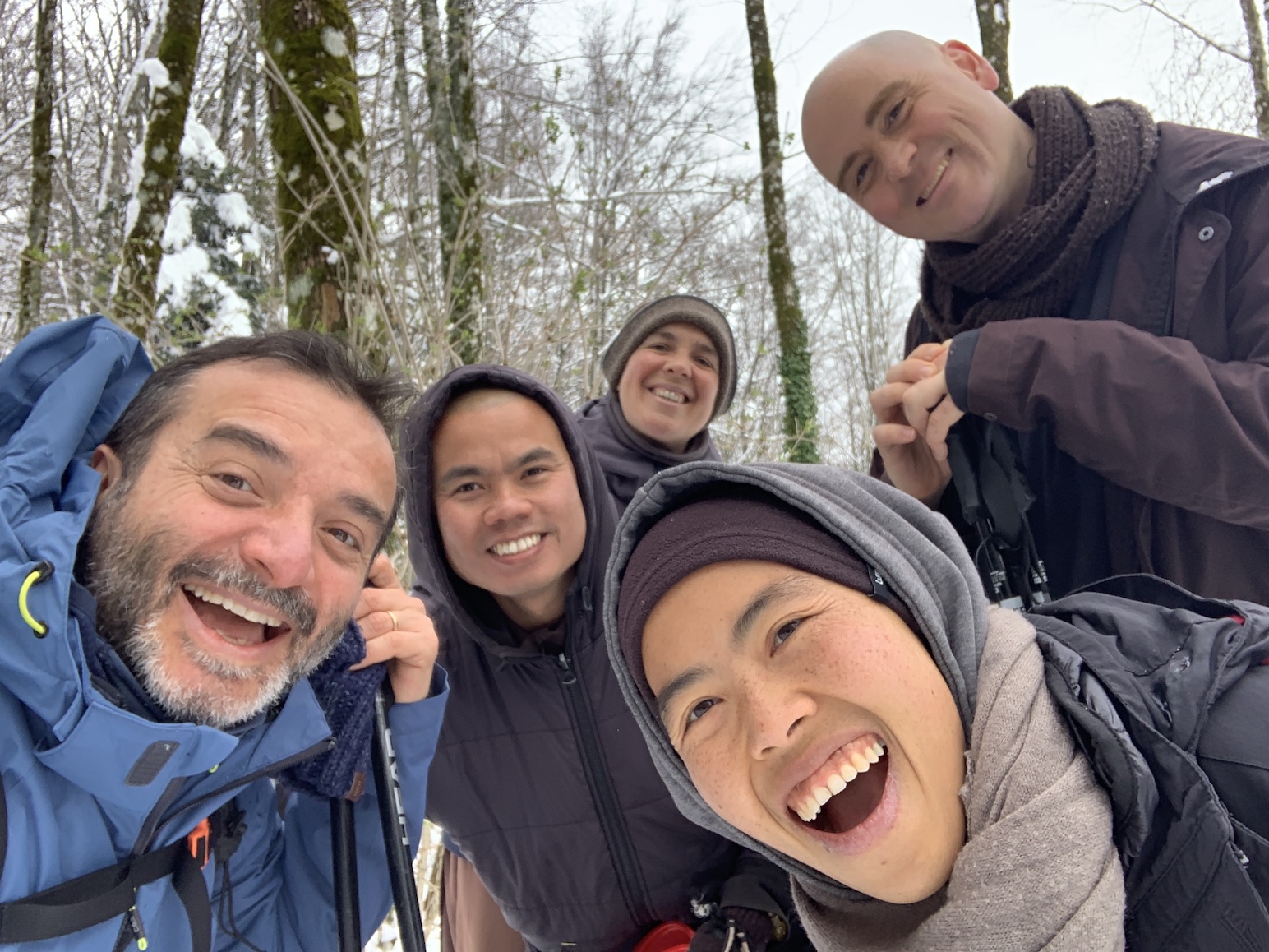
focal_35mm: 32
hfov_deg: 56.8
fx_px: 1173
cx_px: 634
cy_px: 476
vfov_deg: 44.2
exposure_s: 1/250
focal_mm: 2.87
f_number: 2.2
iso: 16
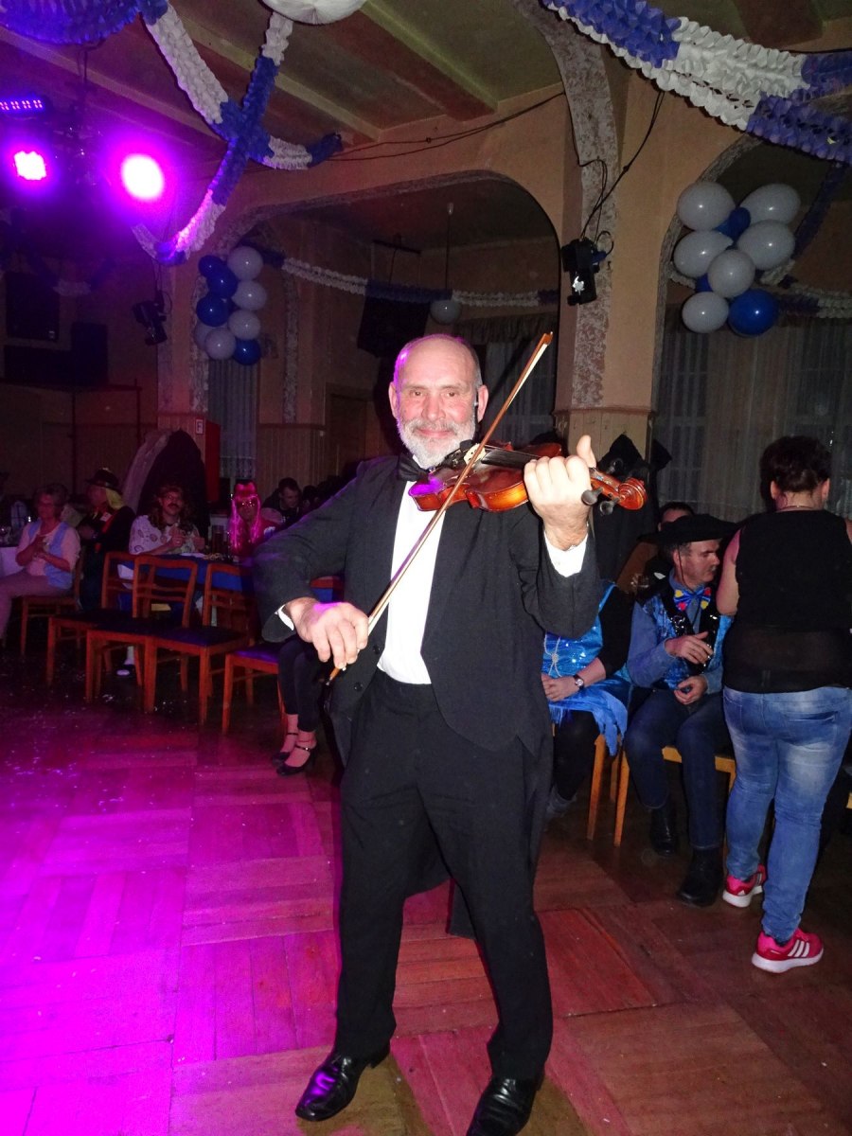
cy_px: 568
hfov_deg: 56.8
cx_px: 426
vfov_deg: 71.6
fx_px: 788
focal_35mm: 24
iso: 800
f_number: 3.5
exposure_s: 1/250
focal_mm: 4.1
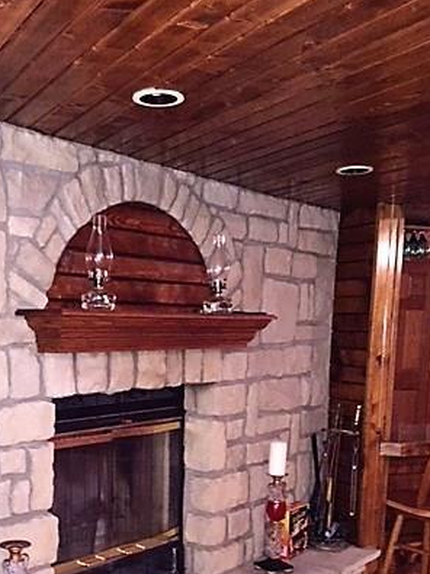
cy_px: 427
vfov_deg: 39.4
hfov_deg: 30.4
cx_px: 108
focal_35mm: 47
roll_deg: -0.4
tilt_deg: -7.7
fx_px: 779
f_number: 2.2
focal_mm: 4.15
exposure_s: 1/17
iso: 320
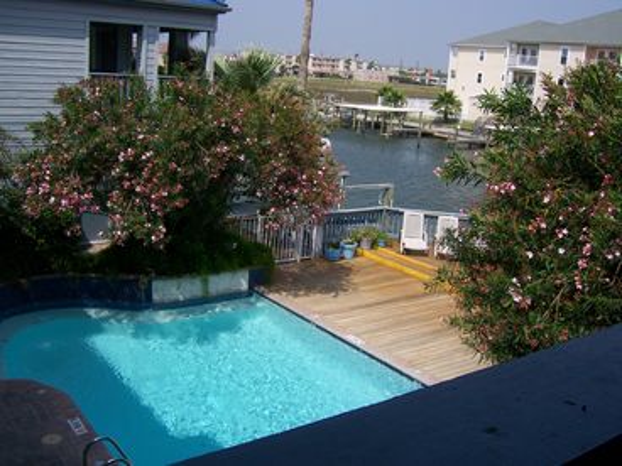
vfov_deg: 39.7
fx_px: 647
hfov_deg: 51.4
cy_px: 233
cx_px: 311
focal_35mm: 36
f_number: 4.5
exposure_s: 1/640
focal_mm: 6
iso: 80
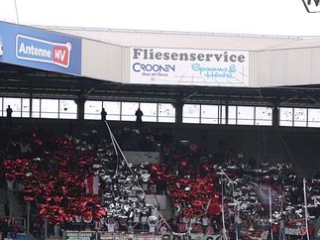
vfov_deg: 6.9
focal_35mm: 215
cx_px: 190
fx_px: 1987
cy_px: 185
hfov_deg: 9.2
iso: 100
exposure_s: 1/320
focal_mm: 61
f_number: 4.5
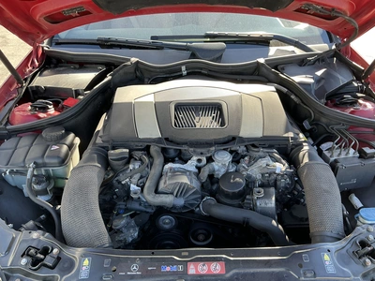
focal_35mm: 28
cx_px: 188
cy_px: 140
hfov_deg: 63.4
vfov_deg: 49.7
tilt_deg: -28.4
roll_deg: +2.2
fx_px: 303
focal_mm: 3
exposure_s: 1/122
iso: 25
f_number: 1.8
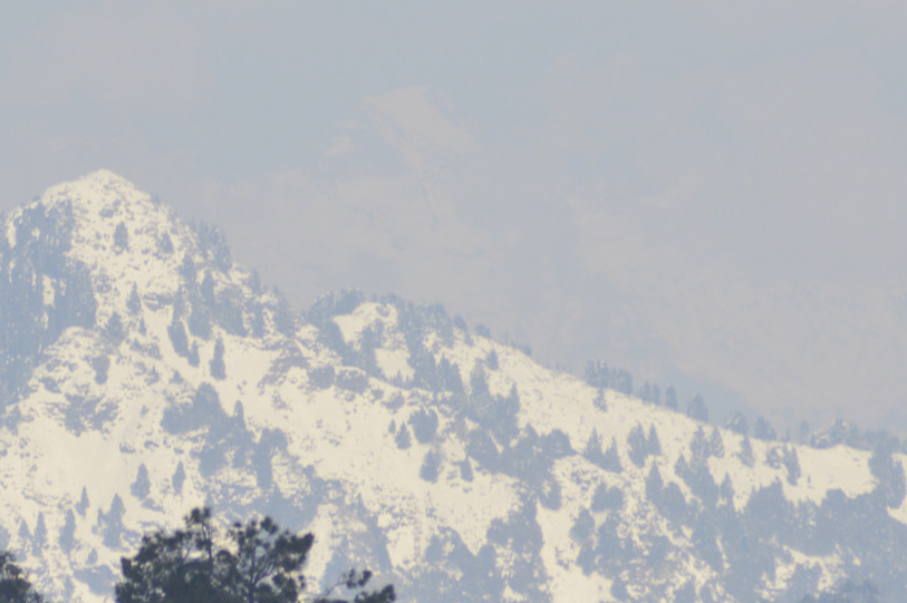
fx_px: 28527
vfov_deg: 1.2
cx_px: 263
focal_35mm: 1133
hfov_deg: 1.8
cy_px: 440
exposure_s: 1/500
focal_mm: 300
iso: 360
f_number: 11
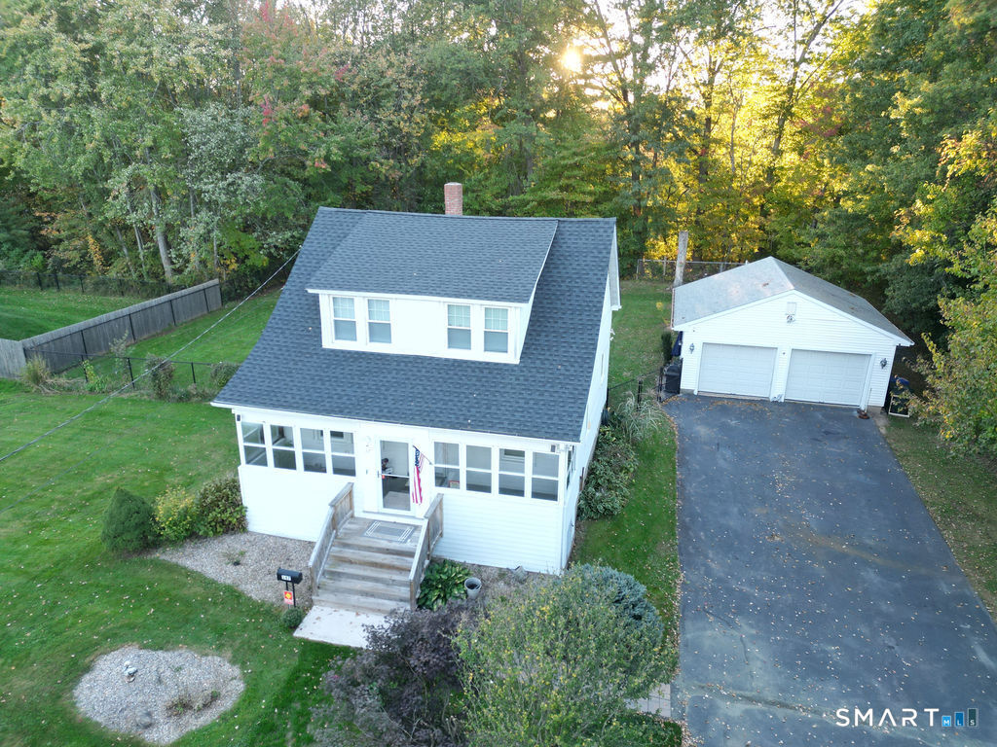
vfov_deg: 56.8
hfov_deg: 71.6
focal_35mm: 24
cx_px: 498
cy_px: 374
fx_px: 691
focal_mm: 6.72
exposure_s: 1/90
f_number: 1.7
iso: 140
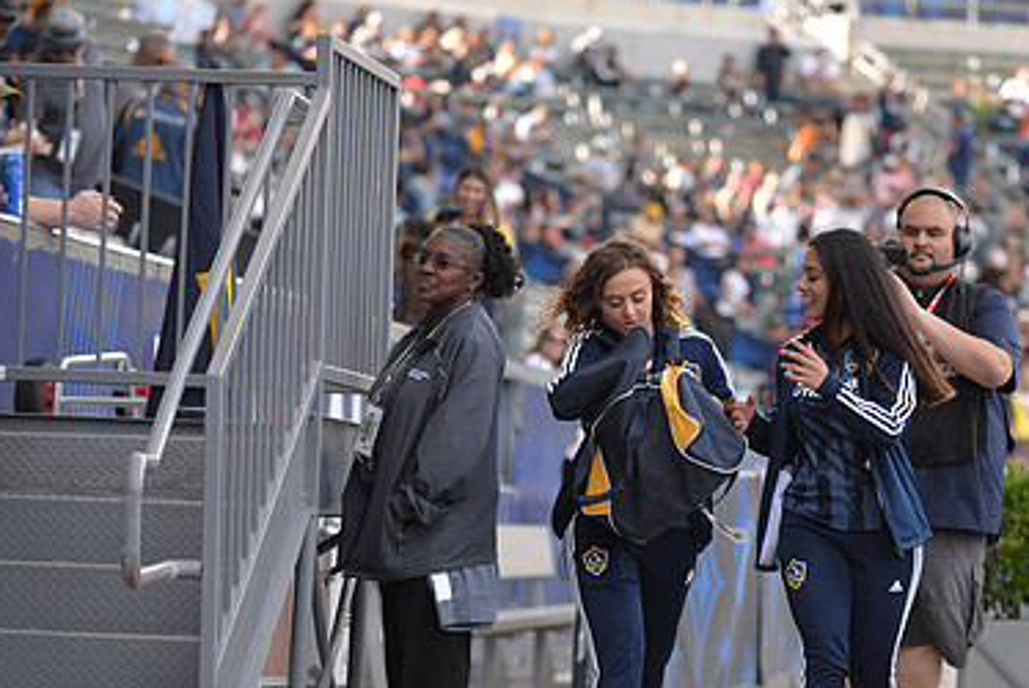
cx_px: 784
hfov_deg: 11.0
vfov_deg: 7.4
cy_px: 475
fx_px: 5320
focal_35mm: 186
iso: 640
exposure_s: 1/2000
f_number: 2.8
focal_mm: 120
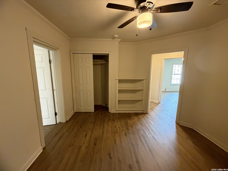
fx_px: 92
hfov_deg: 102.1
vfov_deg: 85.7
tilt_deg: -9.3
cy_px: 86
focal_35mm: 14
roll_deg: -0.7
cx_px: 114
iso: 640
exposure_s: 1/60
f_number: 2.2
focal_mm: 2.22
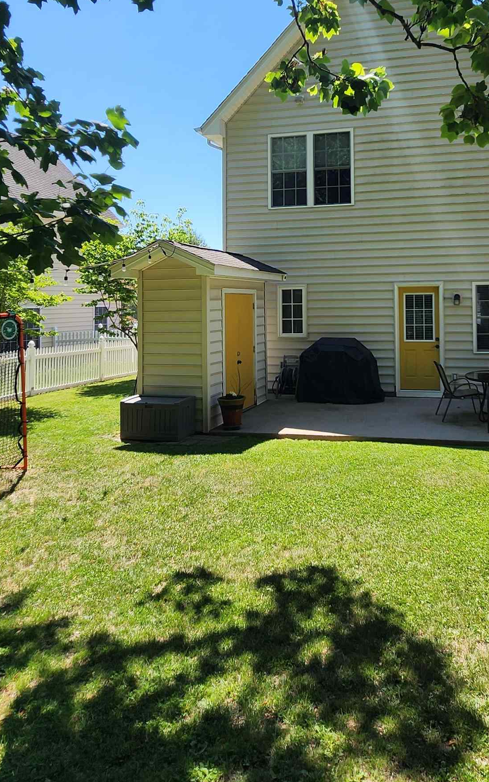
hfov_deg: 49.6
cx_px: 349
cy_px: 288
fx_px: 512
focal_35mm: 24
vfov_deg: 73.4
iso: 50
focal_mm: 2.2
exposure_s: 1/1157
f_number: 2.2
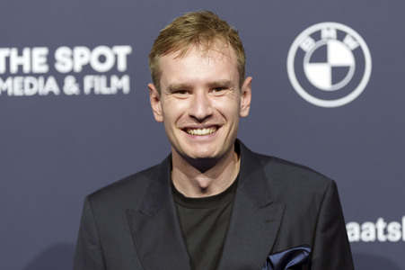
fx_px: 1360
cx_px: 202
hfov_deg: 16.9
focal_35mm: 121
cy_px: 135
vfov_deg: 11.3
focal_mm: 121
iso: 800
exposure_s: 1/400
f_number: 2.8
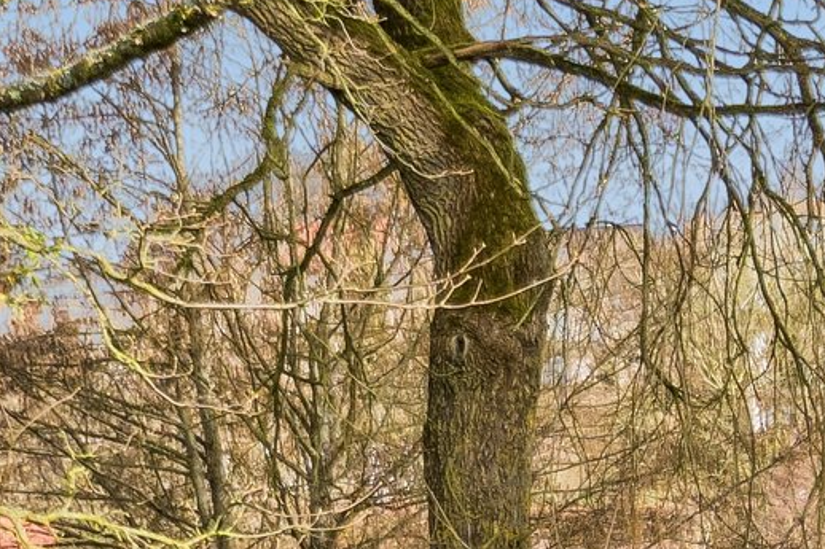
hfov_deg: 14.5
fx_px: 3184
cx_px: -35
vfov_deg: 9.1
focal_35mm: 139
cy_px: 1211
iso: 200
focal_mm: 16
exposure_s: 1/320
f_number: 4
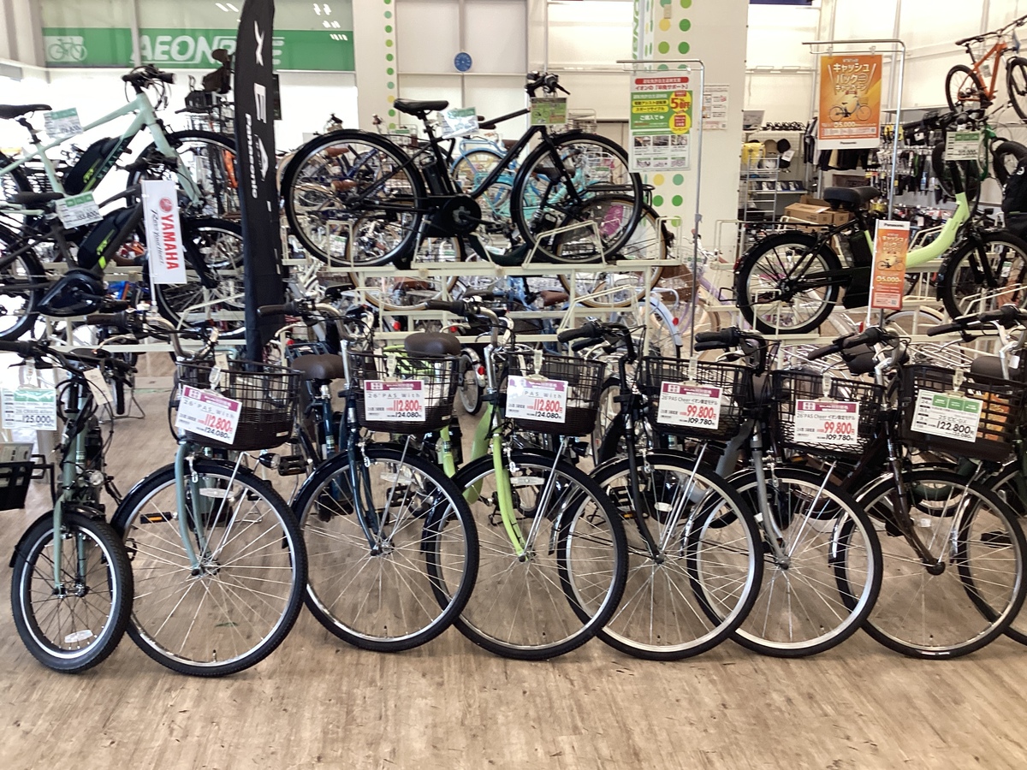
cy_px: 385
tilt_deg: -16.1
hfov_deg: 58.4
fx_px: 920
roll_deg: +0.1
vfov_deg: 45.4
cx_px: 514
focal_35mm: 31
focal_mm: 3.3
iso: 100
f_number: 2.4
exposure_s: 1/50
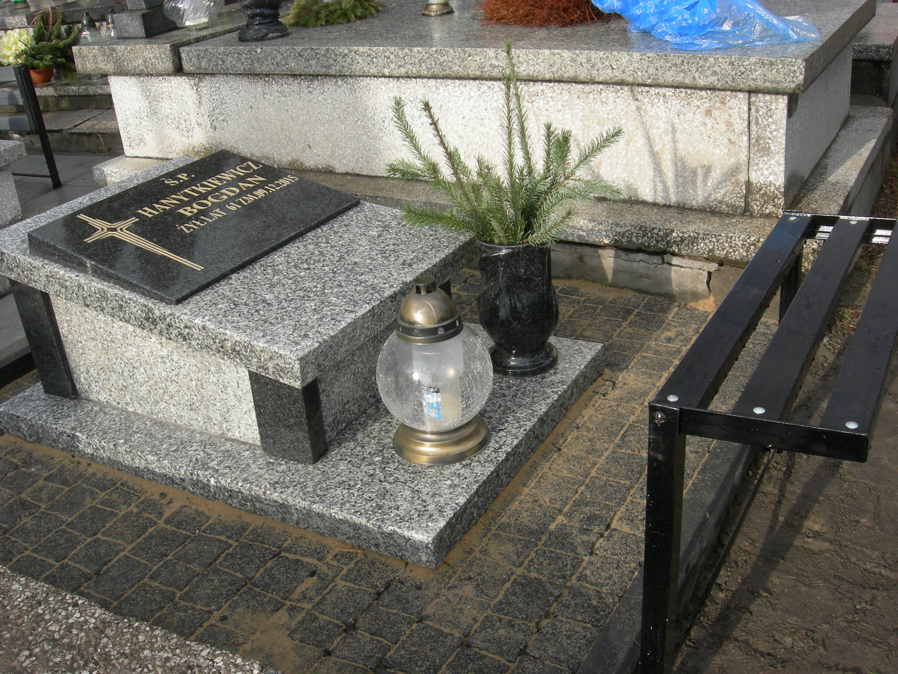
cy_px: 337
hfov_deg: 51.4
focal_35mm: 36
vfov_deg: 39.7
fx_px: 934
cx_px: 449
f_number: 6
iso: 64
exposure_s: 1/157
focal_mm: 7.5
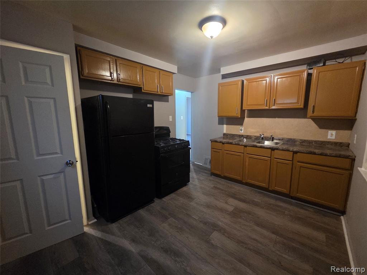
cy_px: 138
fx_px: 138
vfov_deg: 89.9
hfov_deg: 106.2
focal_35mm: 13
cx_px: 184
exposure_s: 1/30
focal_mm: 2.2
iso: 1250
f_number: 2.2
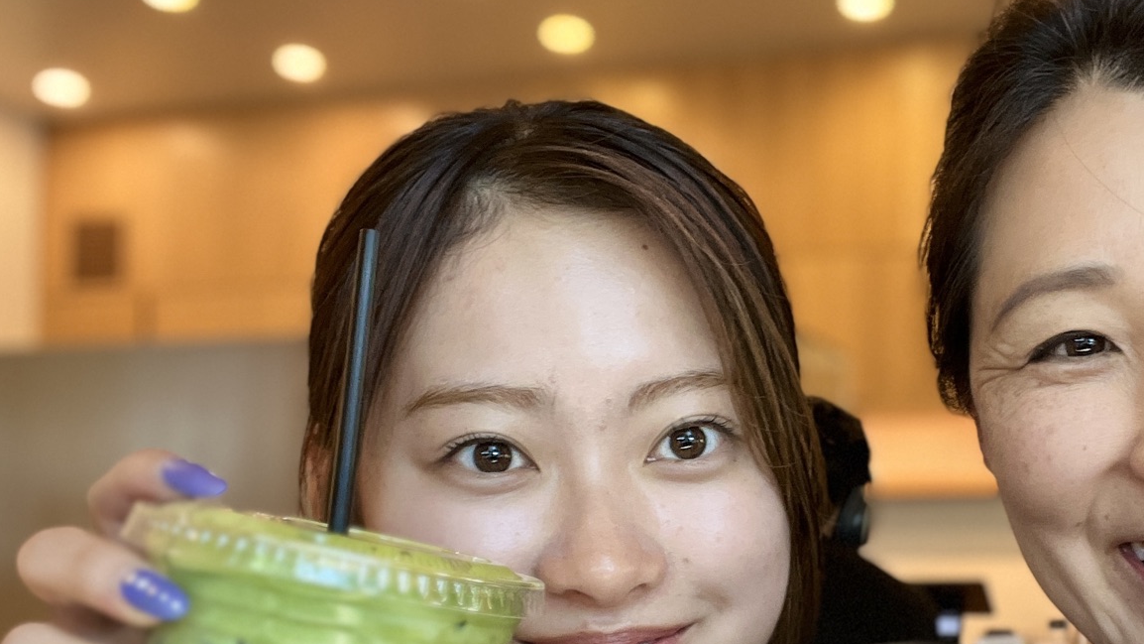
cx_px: 775
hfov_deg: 40.0
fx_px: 1547
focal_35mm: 51
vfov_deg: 23.1
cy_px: 518
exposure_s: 1/60
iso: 160
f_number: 2.2
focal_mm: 2.71
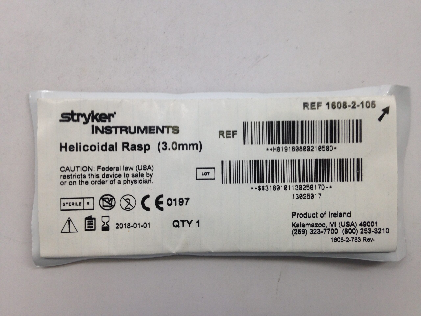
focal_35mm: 33
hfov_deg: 55.4
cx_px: 210
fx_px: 401
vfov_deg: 42.9
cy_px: 158
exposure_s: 1/60
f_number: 2.4
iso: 64
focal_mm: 4.12
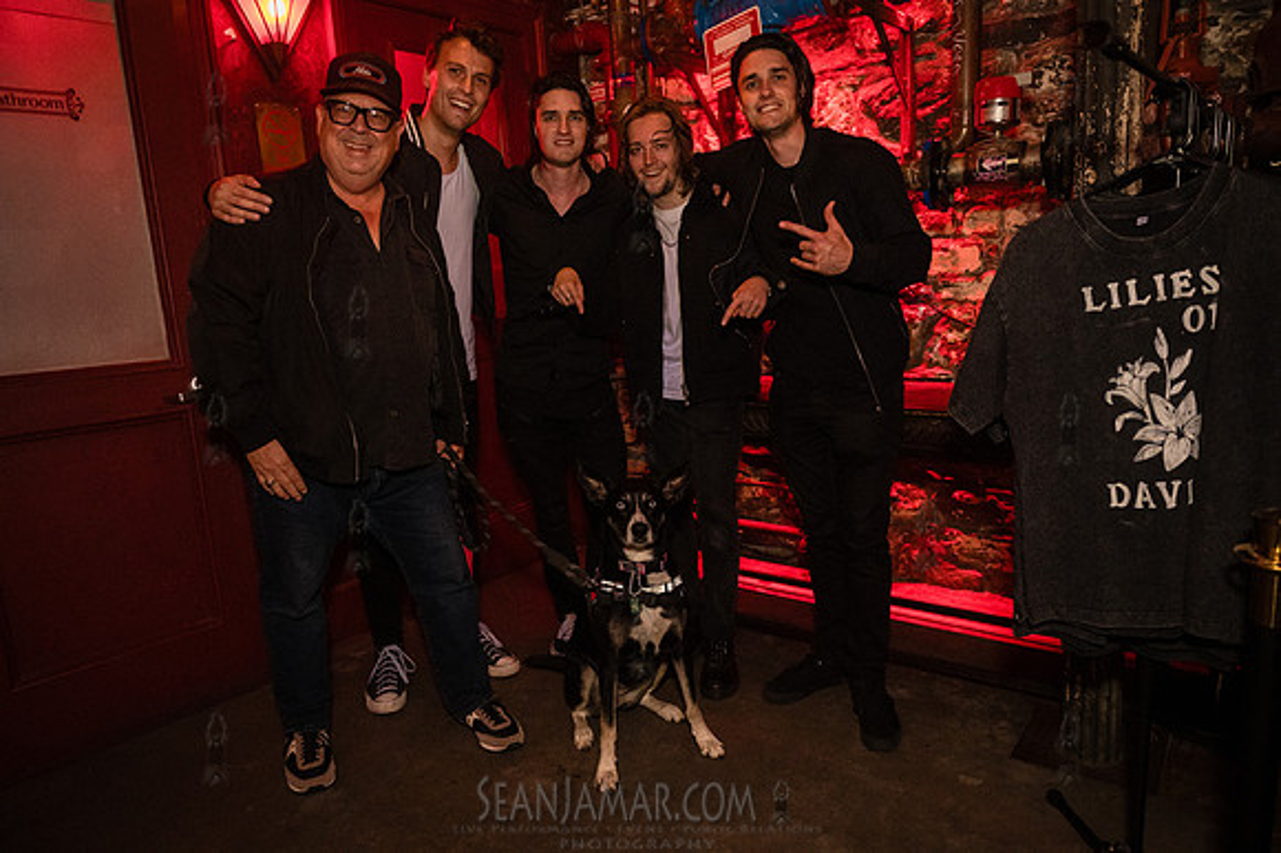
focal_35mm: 24
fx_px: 853
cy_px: 426
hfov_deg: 73.8
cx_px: 640
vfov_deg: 53.1
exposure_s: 1/320
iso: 12800
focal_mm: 24
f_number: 3.5
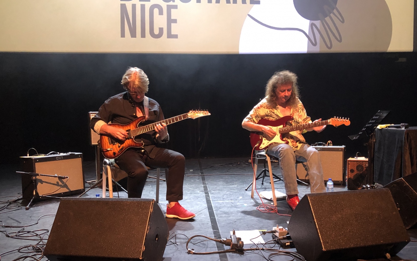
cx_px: 232
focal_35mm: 35
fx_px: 398
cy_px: 142
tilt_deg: -4.0
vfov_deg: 36.3
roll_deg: -0.4
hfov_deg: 55.2
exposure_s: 1/11
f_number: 1.8
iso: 100
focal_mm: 3.99
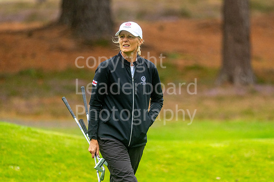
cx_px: 137
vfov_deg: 3.1
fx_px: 3423
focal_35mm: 450
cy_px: 91
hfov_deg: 4.6
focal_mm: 300
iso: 800
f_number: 4
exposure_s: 1/1000
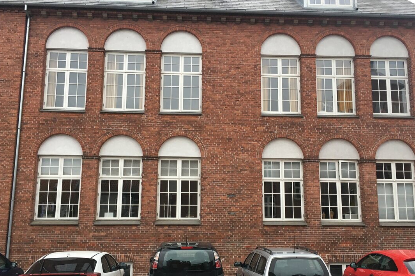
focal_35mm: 34
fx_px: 392
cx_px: 216
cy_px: 165
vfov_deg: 38.7
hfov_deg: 55.8
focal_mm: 4.15
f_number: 2.2
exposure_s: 1/33
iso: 40
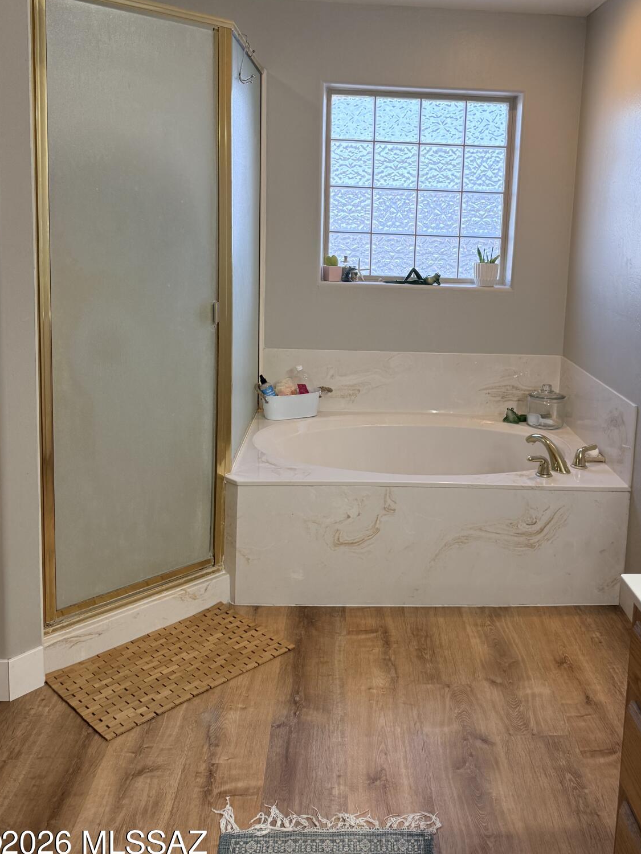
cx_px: 402
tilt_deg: -5.4
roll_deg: -1.4
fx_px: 790
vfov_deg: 56.2
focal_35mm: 32
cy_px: 326
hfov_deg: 43.8
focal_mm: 6.76
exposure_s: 1/192
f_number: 1.78
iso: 200
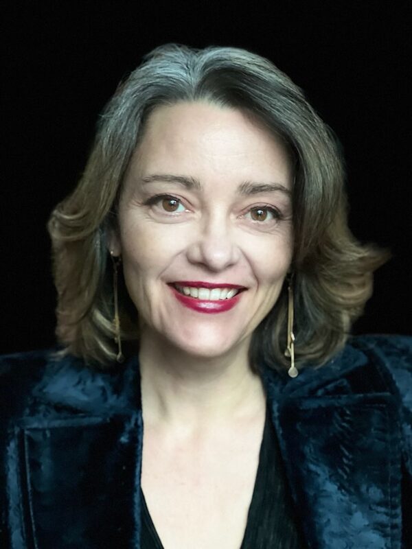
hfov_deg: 19.1
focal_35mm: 77
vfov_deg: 25.3
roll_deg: +0.1
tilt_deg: -2.8
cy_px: 274
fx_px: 1222
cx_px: 206
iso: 800
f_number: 2.8
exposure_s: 1/15
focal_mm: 9
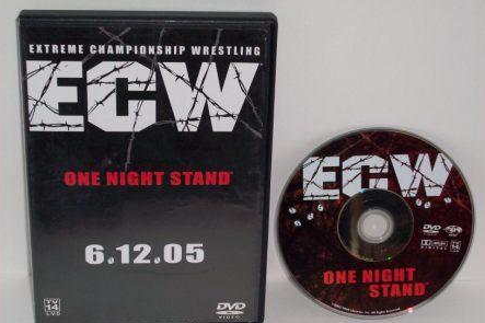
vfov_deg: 16.8
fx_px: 1091
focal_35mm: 81
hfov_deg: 25.1
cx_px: 243
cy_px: 166
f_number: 4.2
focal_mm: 12.8
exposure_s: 1/71.5
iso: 160
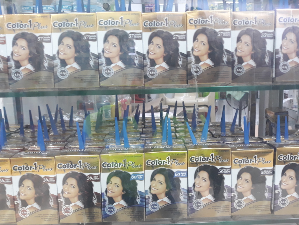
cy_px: 112
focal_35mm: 27
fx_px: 233
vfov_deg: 51.4
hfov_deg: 65.3
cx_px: 150
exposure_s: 1/24
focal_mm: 3.71
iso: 200
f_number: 1.7
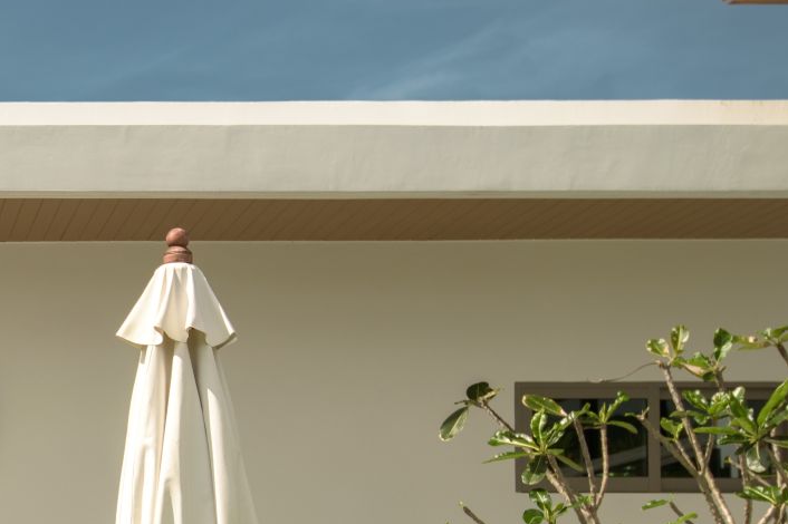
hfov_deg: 22.0
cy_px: 556
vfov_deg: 15.7
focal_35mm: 85
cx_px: -171
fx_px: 1860
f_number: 5.6
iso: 125
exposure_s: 1/320
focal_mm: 30
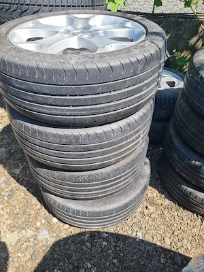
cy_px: 136
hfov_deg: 53.1
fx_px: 204
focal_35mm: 26
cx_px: 102
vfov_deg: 67.3
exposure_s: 1/1429
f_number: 1.8
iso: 50
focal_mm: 5.4
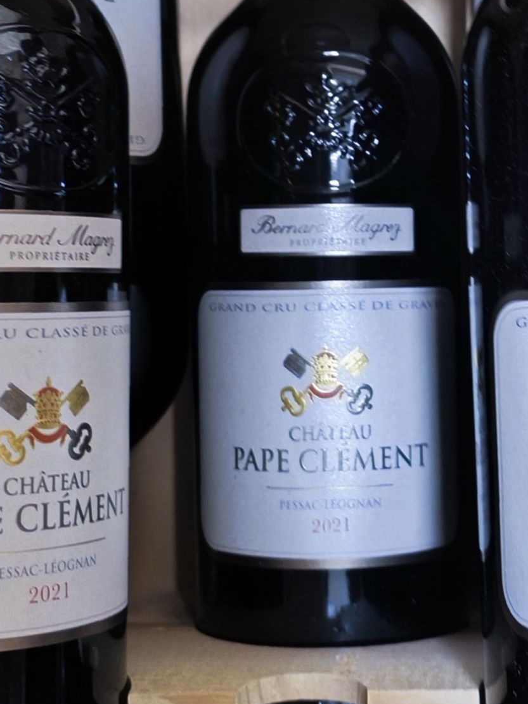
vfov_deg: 26.9
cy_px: 238
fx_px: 1465
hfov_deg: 20.4
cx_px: 325
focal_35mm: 72
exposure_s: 1/25
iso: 1600
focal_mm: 6.14
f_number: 1.65
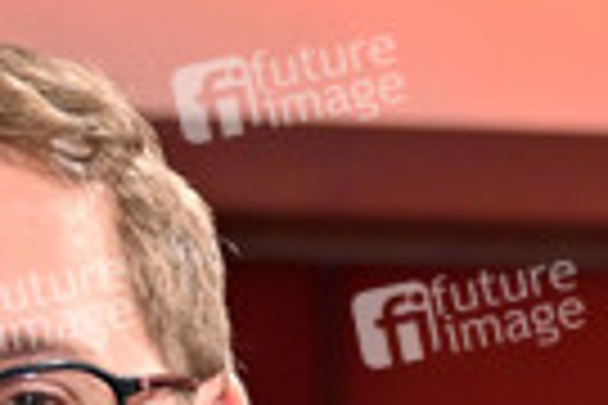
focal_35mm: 115
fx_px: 1936
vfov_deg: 11.3
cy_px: 652
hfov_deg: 17.1
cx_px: -104
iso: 1600
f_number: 2.8
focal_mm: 34.5
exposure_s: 1/200
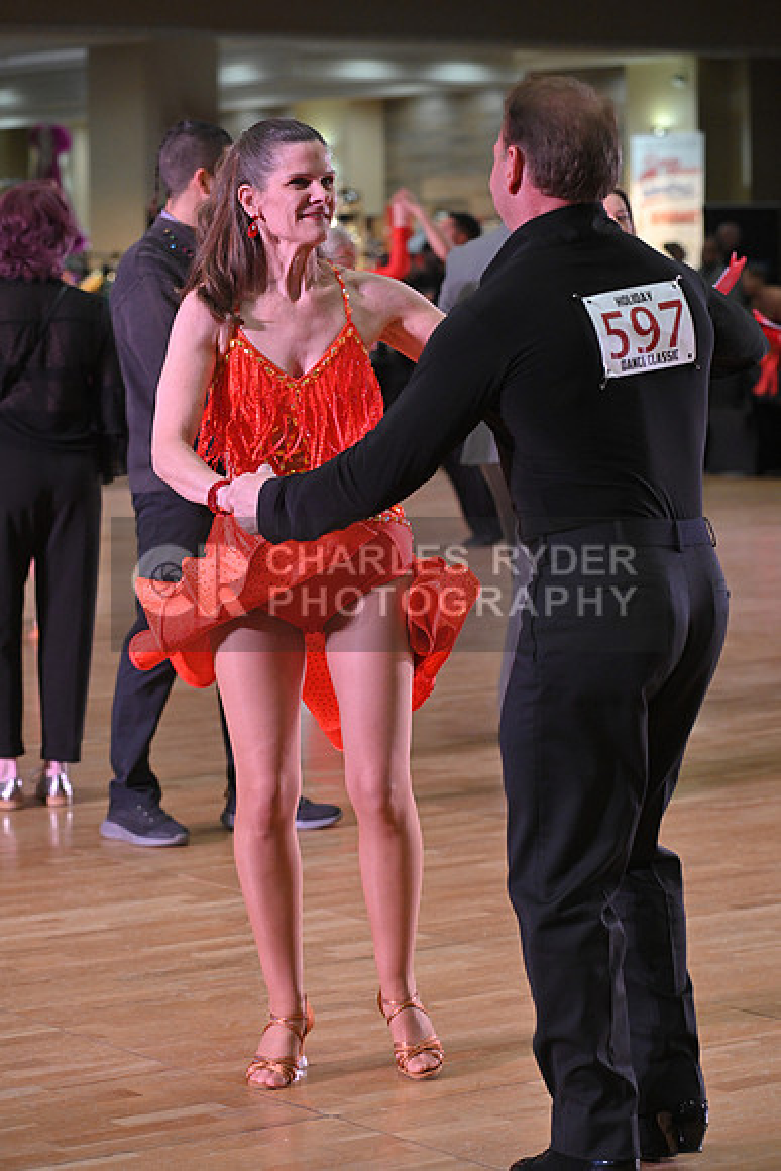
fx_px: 3415
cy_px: 586
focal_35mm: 105
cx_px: 390
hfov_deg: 13.0
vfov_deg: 19.5
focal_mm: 105
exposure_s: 1/320
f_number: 5
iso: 2000
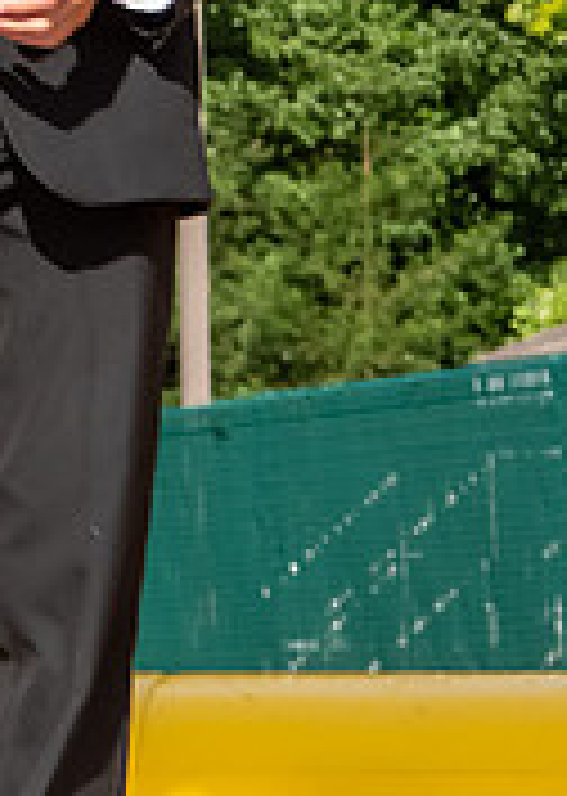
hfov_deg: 3.8
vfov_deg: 5.3
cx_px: -14
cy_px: -250
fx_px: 8564
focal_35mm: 379
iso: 400
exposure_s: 1/250
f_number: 9
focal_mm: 55
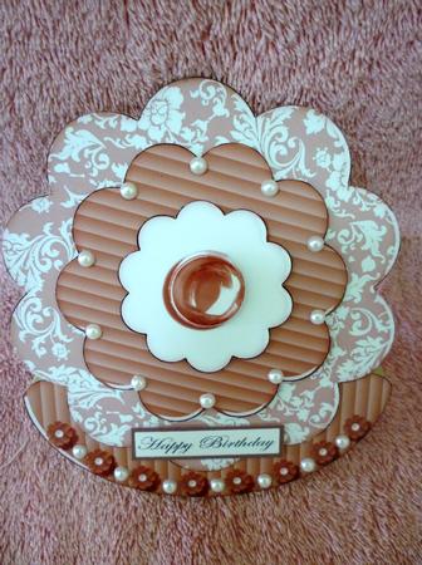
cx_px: 211
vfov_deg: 61.7
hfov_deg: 48.1
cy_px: 282
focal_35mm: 29
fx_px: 473
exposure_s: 1/13
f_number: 3.3
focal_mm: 5.2
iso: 400
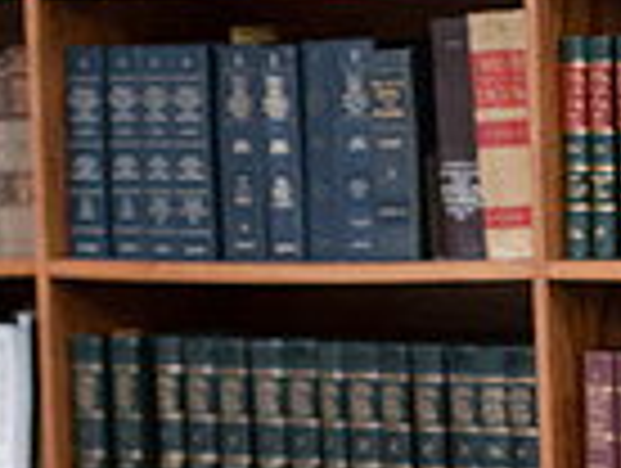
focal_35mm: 315
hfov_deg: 6.3
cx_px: 621
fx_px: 5661
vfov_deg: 4.7
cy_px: 772
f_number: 3.5
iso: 1000
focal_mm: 78
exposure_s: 1/160
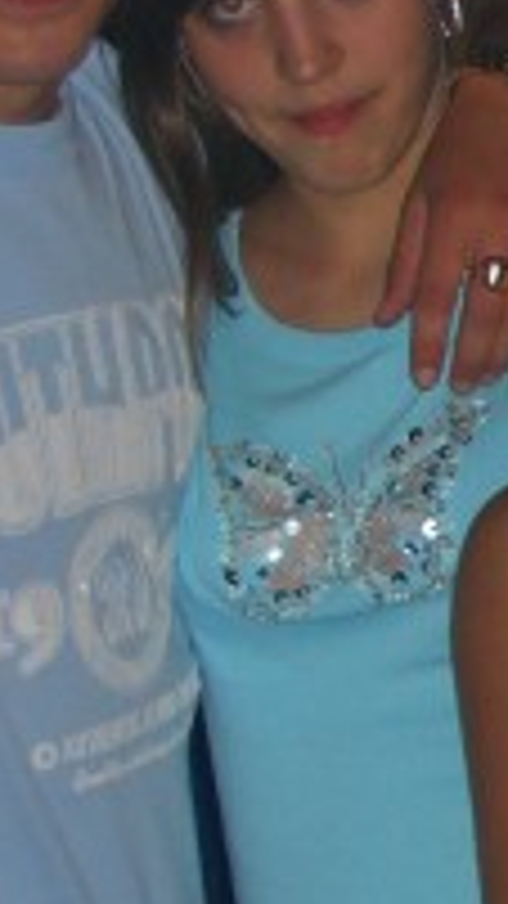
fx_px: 5917
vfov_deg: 8.7
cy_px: 499
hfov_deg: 4.7
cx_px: 1537
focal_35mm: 247
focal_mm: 11.8
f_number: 3.6
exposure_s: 1/60
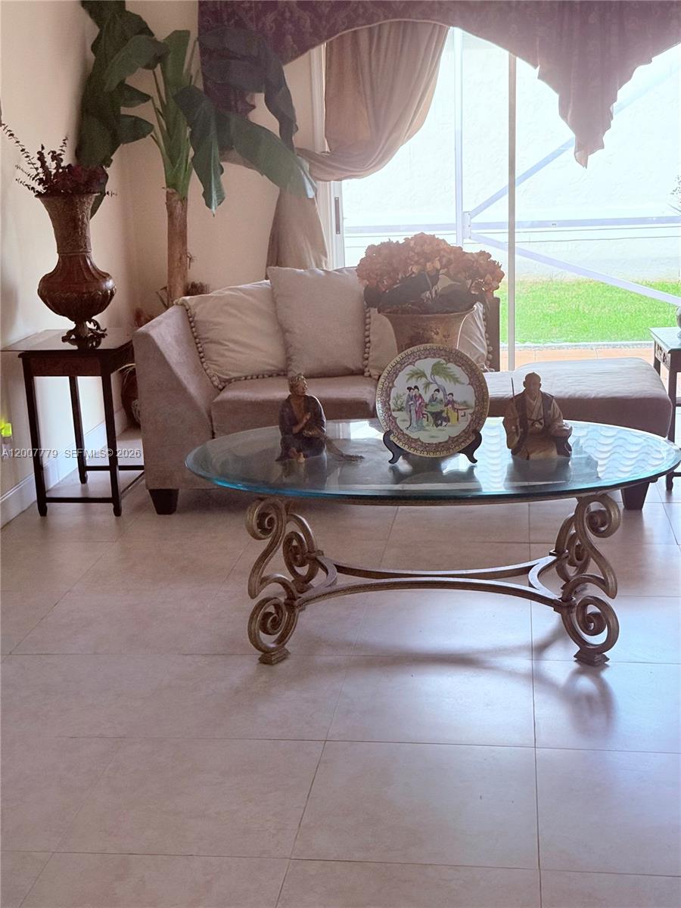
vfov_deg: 39.7
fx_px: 1259
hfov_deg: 30.3
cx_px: 340
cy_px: 454
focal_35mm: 48
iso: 200
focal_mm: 6.76
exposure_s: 1/120
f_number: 1.78
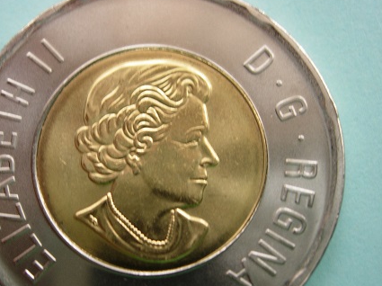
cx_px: 147
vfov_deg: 25.1
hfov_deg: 33.1
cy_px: 176
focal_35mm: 58
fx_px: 640
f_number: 2.8
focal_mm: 7.8
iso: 64
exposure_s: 1/45.2
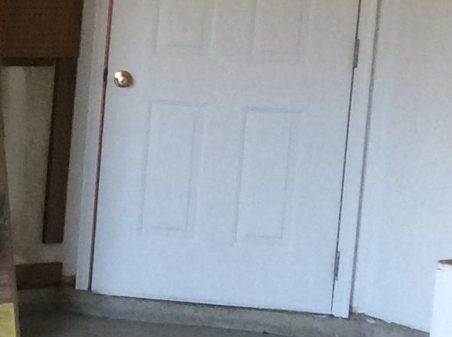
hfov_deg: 13.2
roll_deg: -3.0
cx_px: -171
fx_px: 1877
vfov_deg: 10.3
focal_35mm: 144
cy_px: 100
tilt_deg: -6.7
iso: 80
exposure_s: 1/24
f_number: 2.4
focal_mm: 3.3
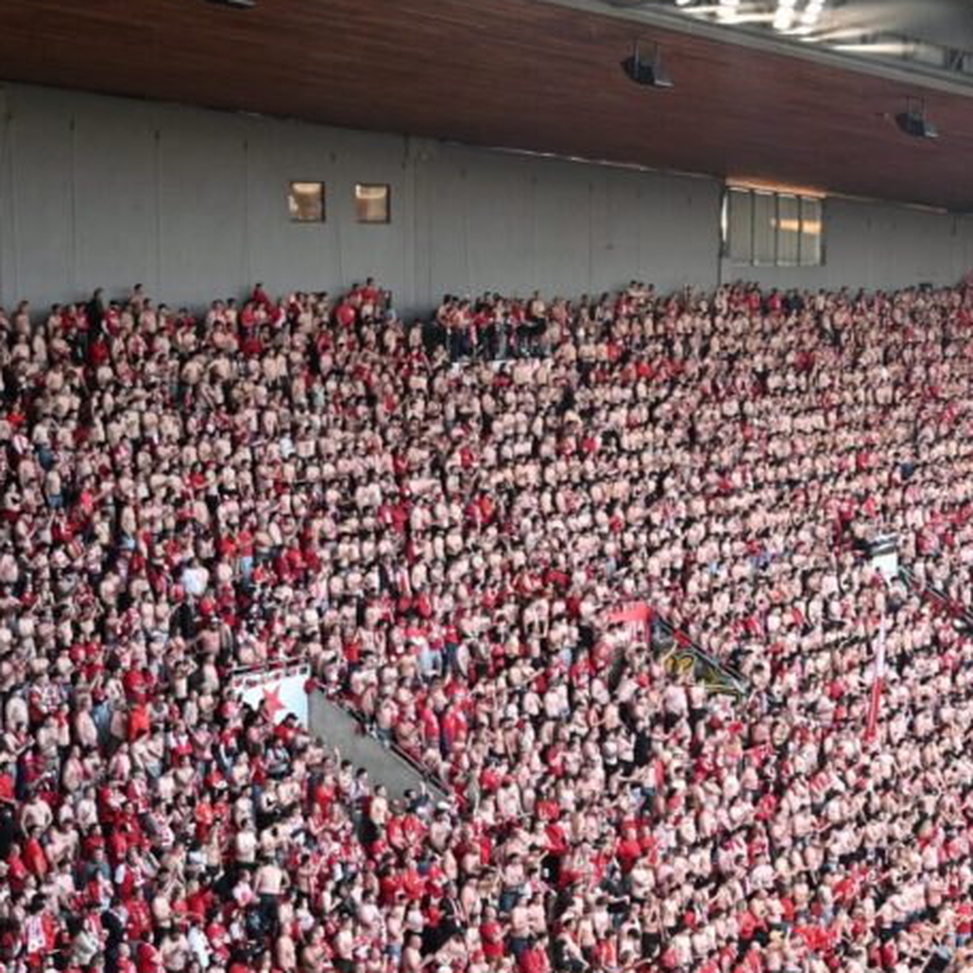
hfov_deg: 20.9
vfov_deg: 20.8
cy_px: 670
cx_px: 606
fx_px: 2638
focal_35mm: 83
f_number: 4
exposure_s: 1/125
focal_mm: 29
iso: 400
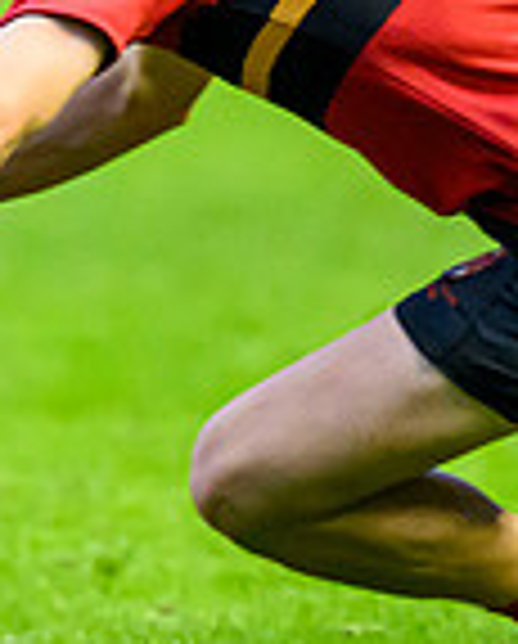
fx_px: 43306
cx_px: -1296
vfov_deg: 0.9
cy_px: -95
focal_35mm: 2267
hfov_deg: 0.7
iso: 8000
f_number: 4
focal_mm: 400
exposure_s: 1/1000
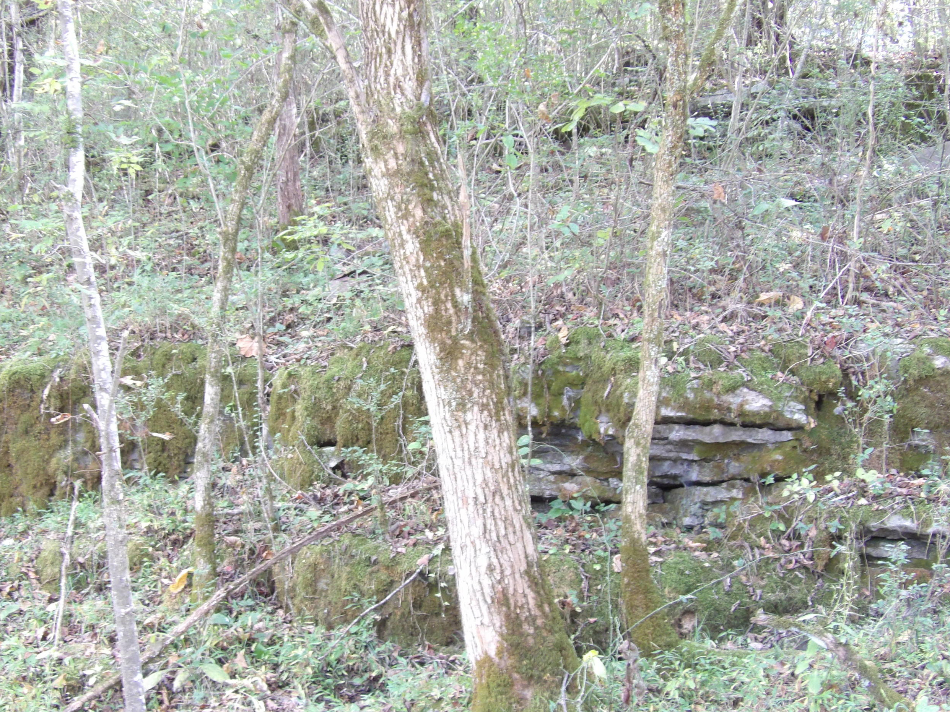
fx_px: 1756
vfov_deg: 22.9
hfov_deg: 30.2
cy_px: 399
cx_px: 419
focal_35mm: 64
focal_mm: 9.5
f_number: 3.9
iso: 332
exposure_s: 1/17
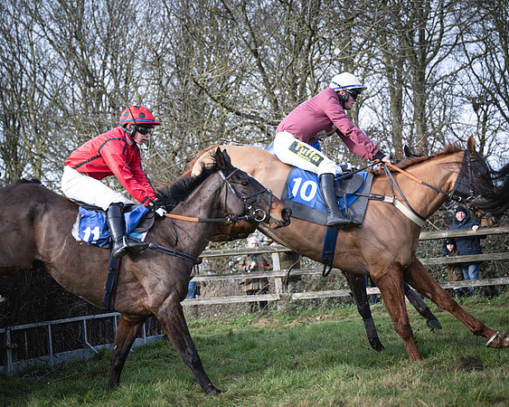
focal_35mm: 79
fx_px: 1187
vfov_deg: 19.4
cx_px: 234
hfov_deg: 24.2
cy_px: 204
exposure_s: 1/2000
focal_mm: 70
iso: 400
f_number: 2.8
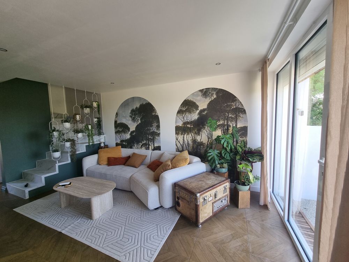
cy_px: 131
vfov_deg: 89.9
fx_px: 131
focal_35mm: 13
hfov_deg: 106.2
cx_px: 174
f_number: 2.2
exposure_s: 1/120
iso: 80
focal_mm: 2.2
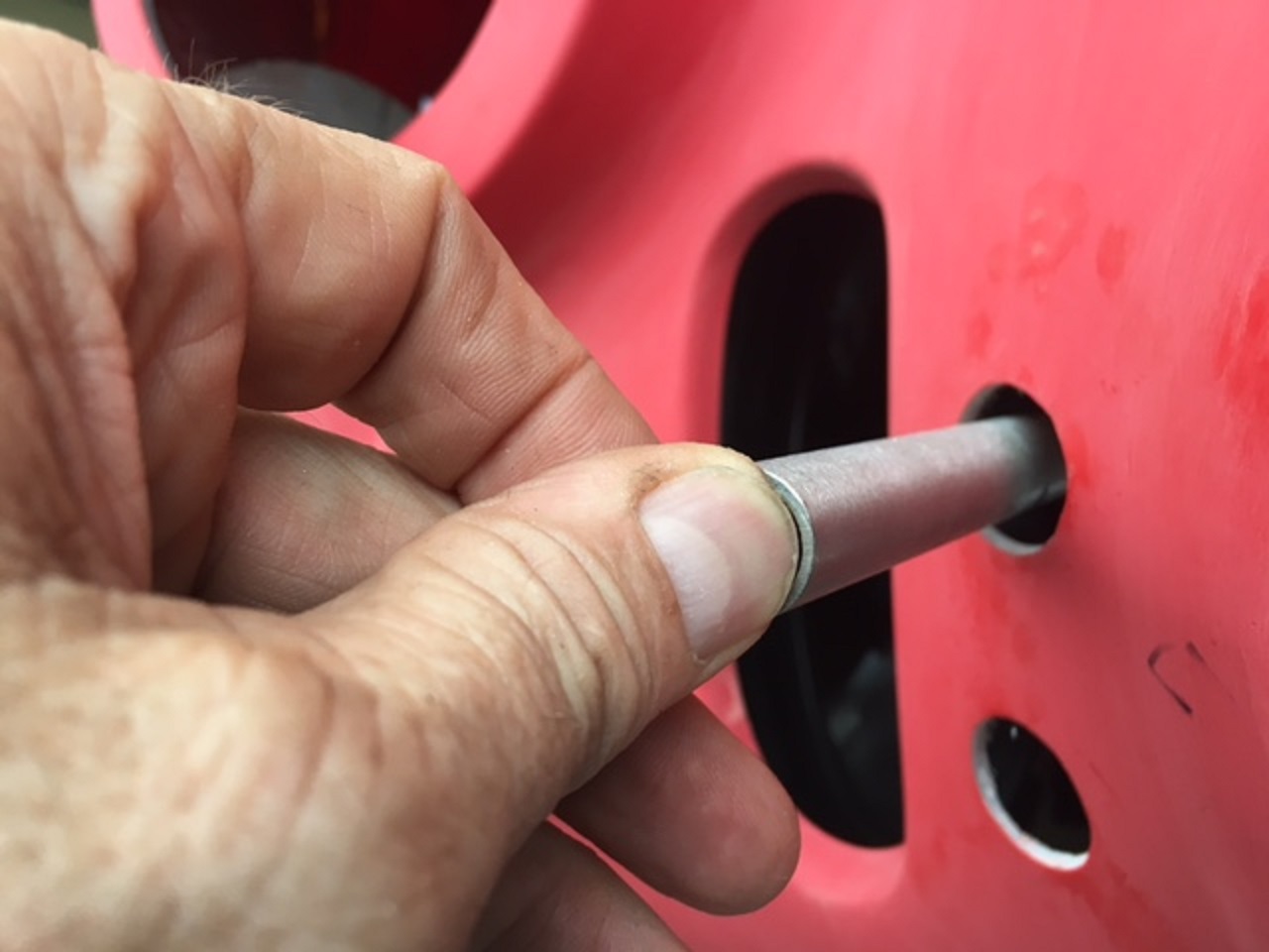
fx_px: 1063
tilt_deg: -1.2
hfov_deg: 61.7
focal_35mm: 29
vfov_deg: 48.2
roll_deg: +1.9
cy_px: 476
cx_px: 634
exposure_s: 1/30
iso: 25
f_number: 2.2
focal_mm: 4.15
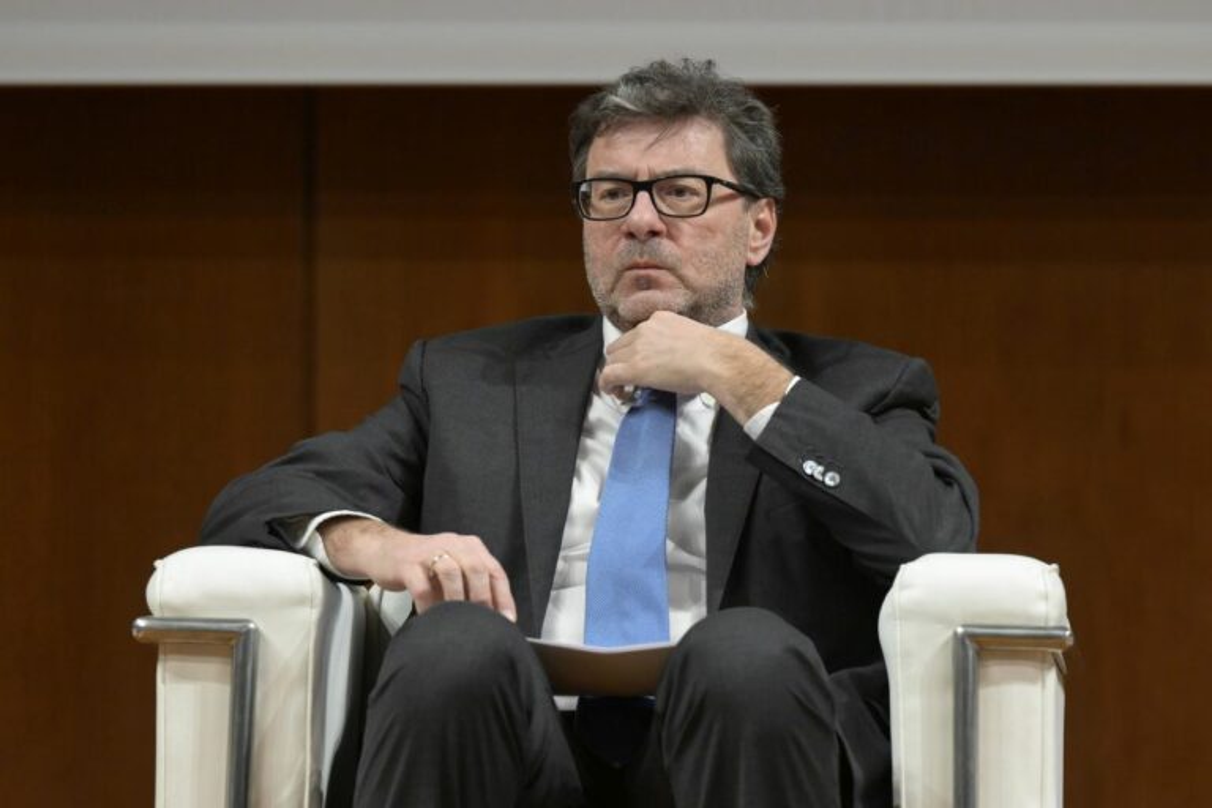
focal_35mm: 200
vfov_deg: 6.9
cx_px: 606
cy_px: 404
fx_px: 6733
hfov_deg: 10.3
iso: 2000
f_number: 4.5
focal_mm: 200
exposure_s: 1/250
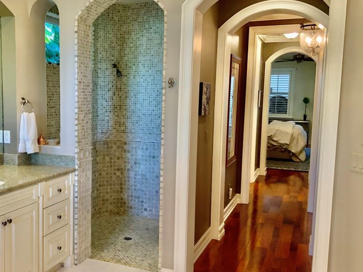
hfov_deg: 47.1
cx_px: 122
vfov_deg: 36.8
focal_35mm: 39
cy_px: 140
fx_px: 409
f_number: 1.8
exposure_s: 1/60
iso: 160
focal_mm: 3
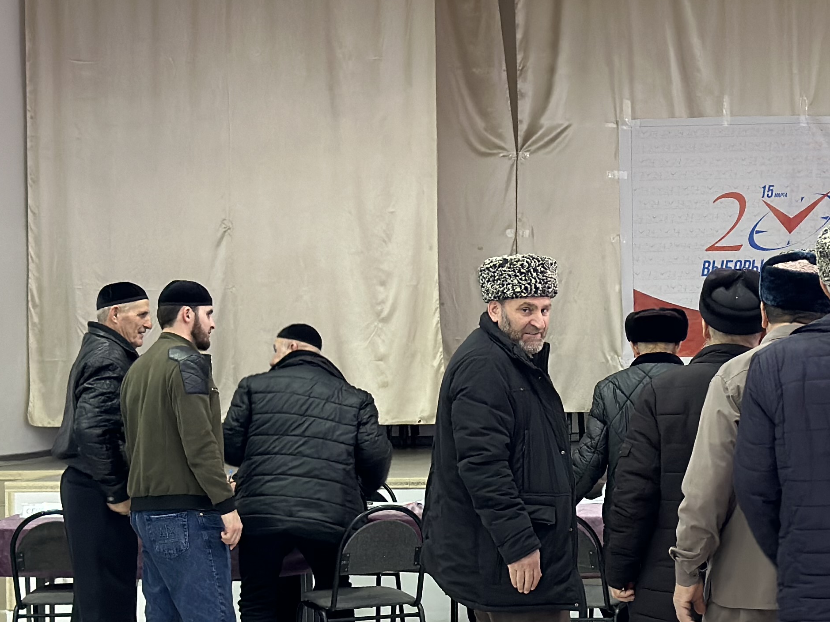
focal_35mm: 103
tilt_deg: +0.5
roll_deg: +1.1
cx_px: 710
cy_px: 290
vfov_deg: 14.4
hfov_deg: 18.8
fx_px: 2470
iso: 200
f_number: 1.78
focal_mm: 6.86
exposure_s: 1/60
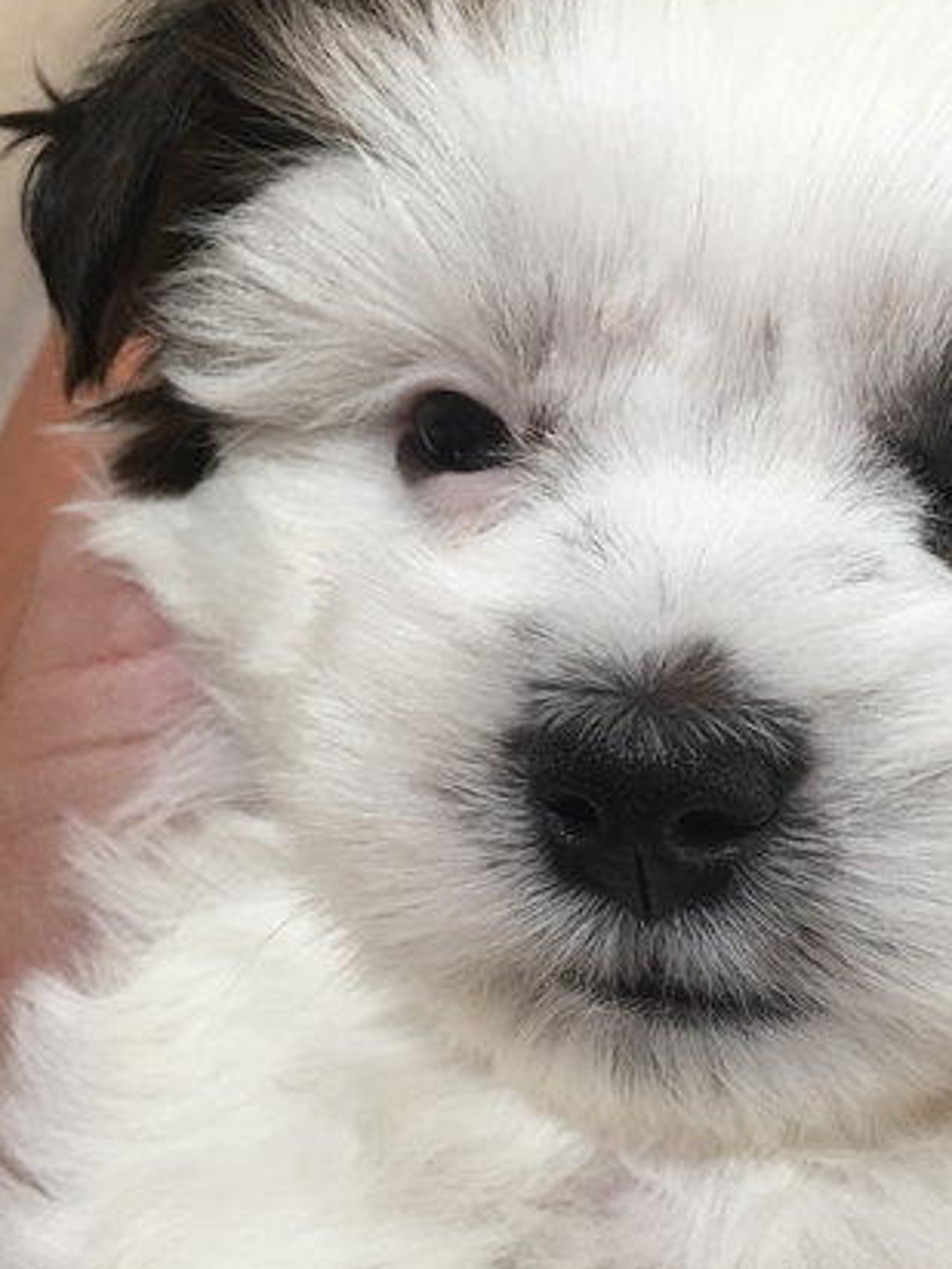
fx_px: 1723
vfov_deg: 40.2
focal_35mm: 47
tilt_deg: -75.7
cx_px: 764
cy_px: 787
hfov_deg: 30.1
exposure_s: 1/30
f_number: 2.2
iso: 40
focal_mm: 4.15
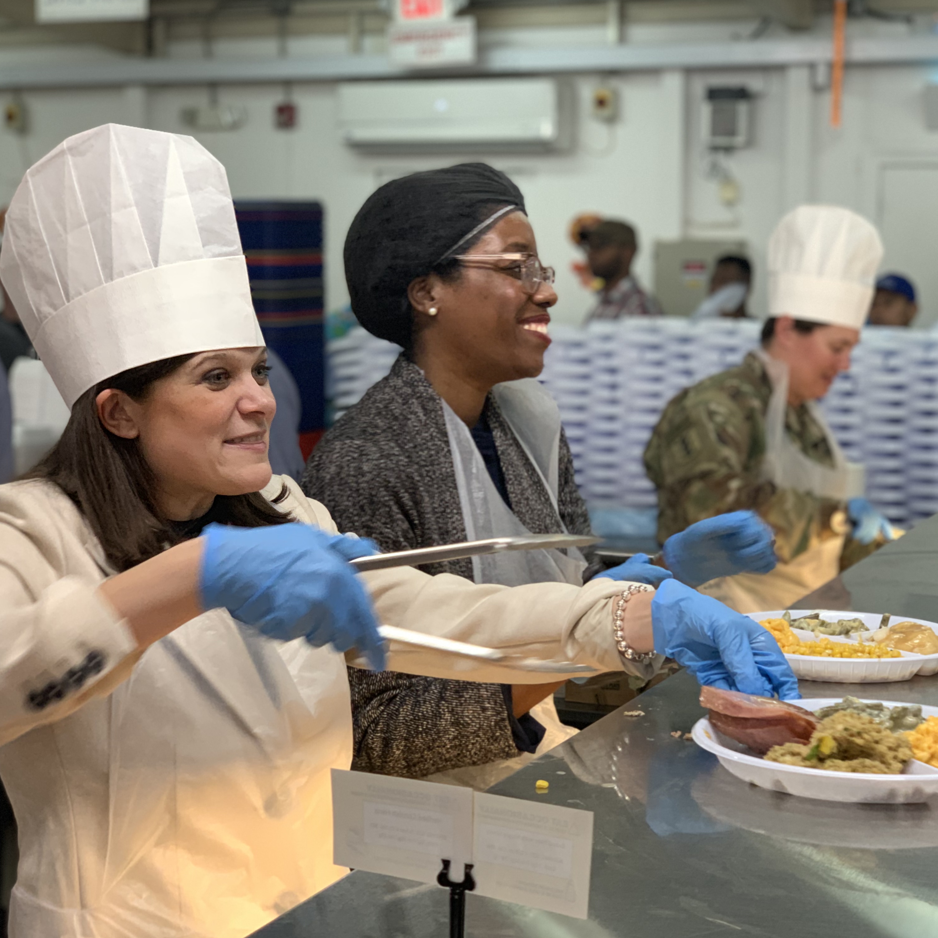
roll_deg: -1.5
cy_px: 471
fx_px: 1901
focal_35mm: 62
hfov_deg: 27.7
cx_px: 539
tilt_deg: -5.6
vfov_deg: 27.7
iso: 160
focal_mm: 6
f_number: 2.4
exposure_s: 1/60
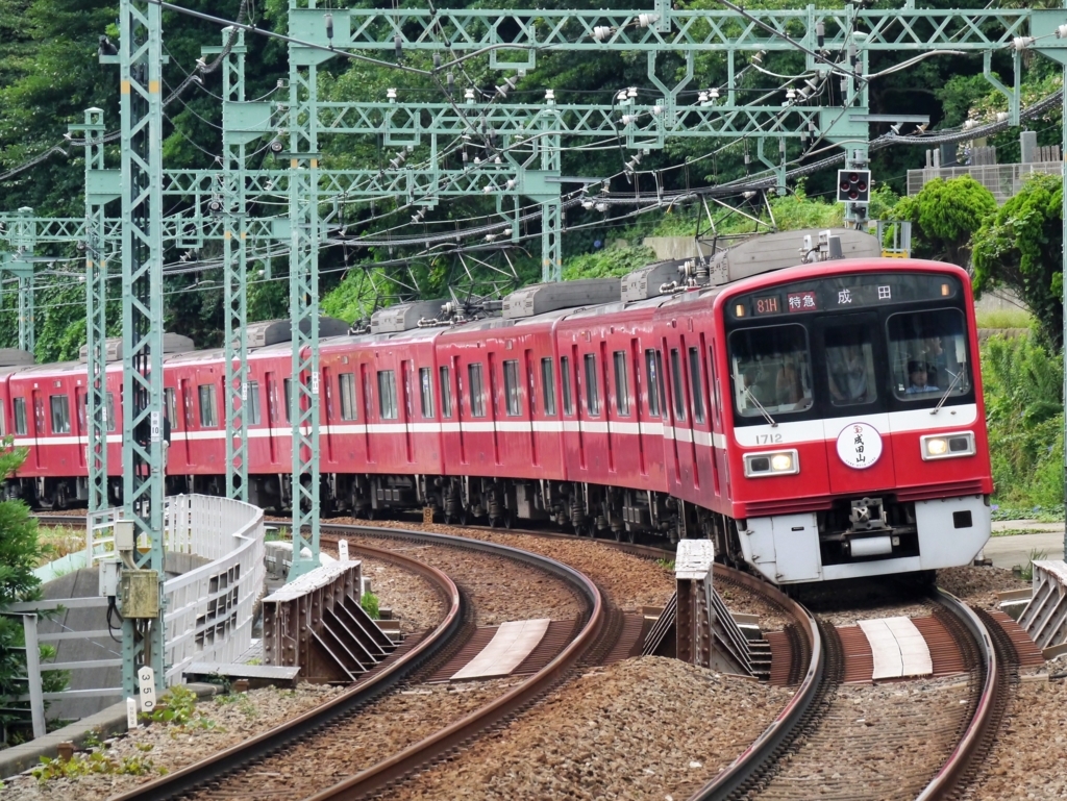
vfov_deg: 6.0
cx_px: 534
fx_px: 7648
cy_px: 400
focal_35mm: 248
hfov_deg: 8.0
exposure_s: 1/800
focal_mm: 124
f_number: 7.1
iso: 800
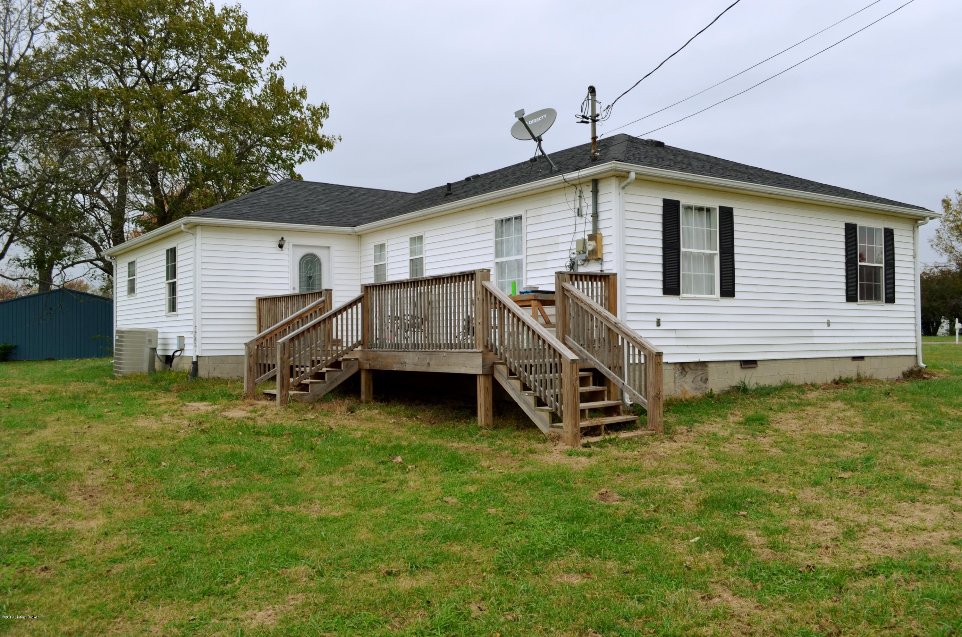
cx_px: 481
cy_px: 318
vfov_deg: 39.8
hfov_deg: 57.3
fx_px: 880
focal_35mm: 33
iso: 200
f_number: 6.3
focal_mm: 22
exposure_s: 1/160
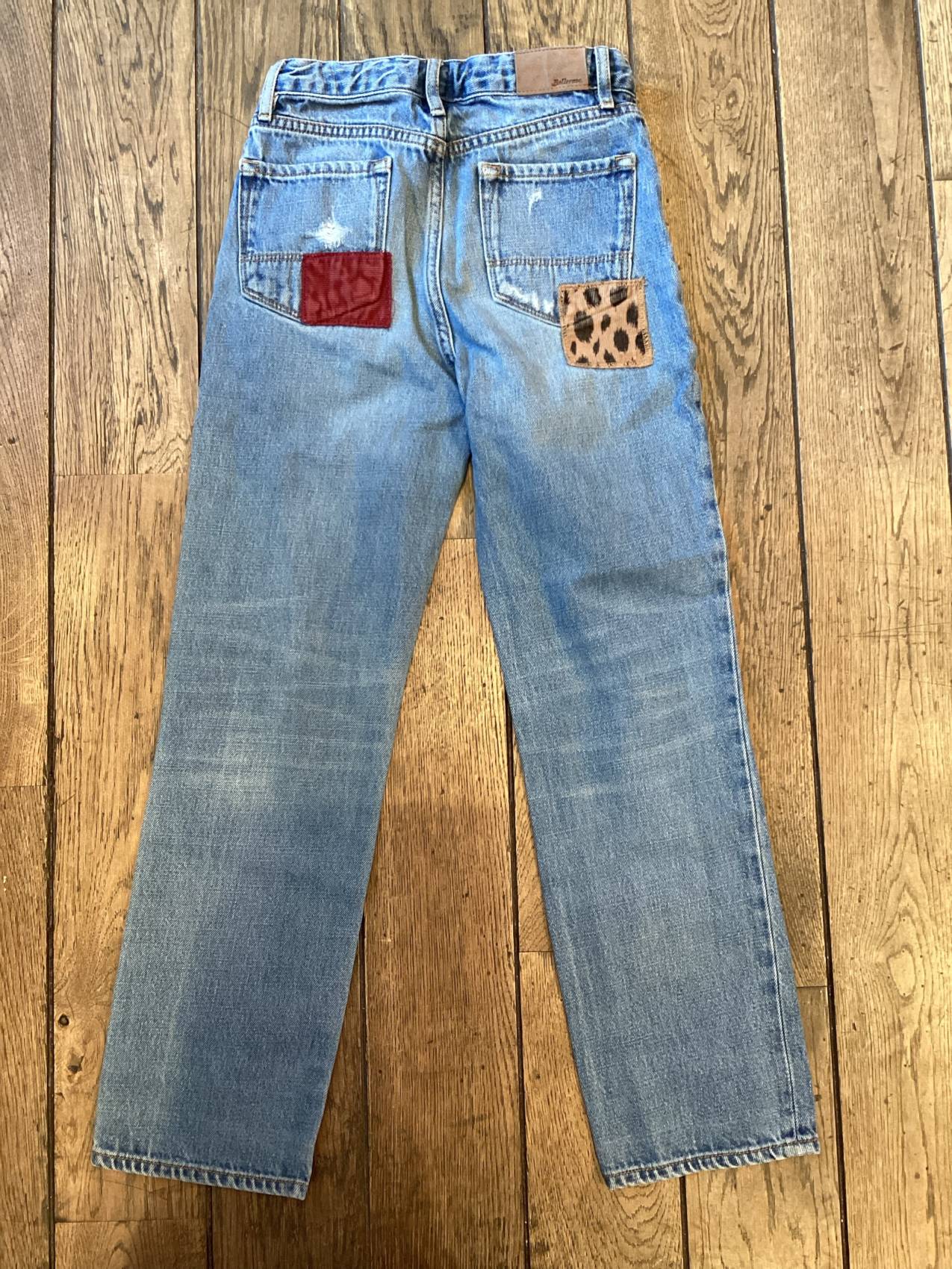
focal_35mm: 31
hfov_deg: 45.4
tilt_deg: -84.9
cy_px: 634
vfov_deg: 58.4
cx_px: 476
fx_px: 1137
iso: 160
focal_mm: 3.3
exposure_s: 1/50
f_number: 2.4
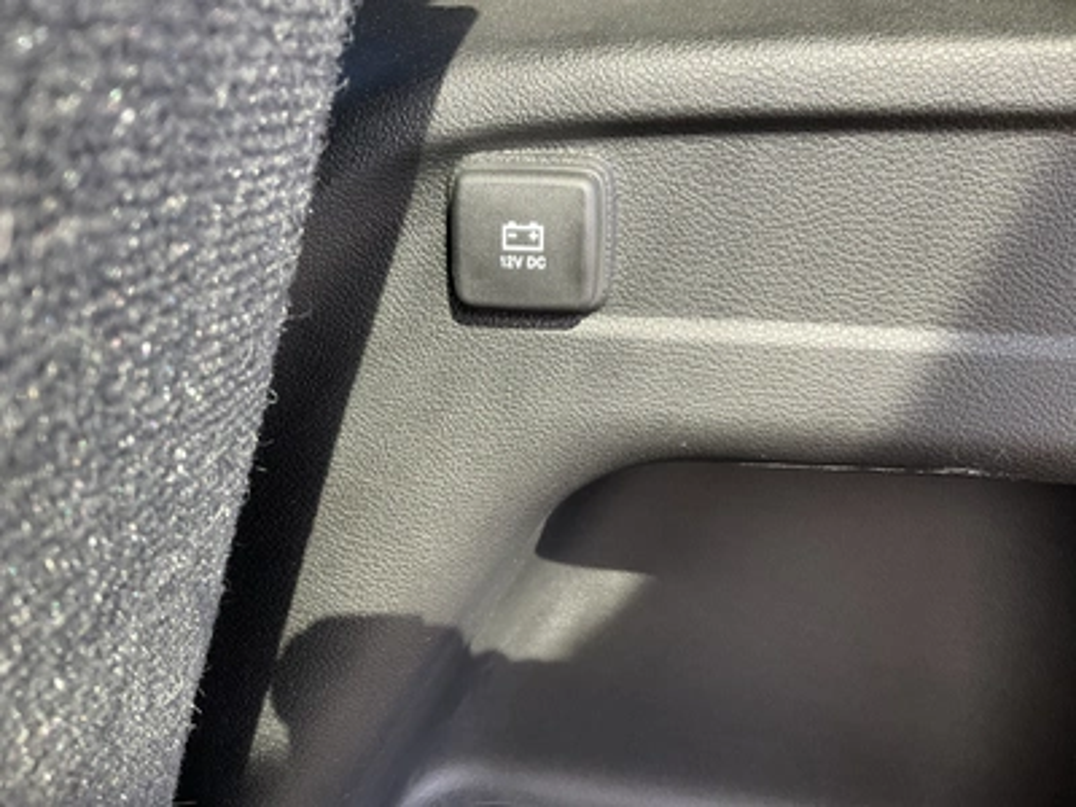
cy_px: 404
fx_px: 901
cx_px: 538
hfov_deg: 61.7
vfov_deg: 48.2
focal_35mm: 29
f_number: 1.8
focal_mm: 3
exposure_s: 1/115
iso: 64
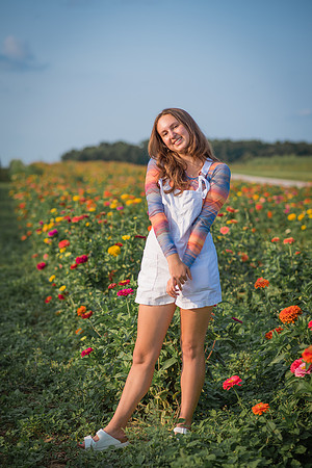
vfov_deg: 23.9
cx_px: 156
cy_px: 234
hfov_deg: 16.1
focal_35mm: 85
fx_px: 1105
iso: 100
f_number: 2.8
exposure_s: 1/1600
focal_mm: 85
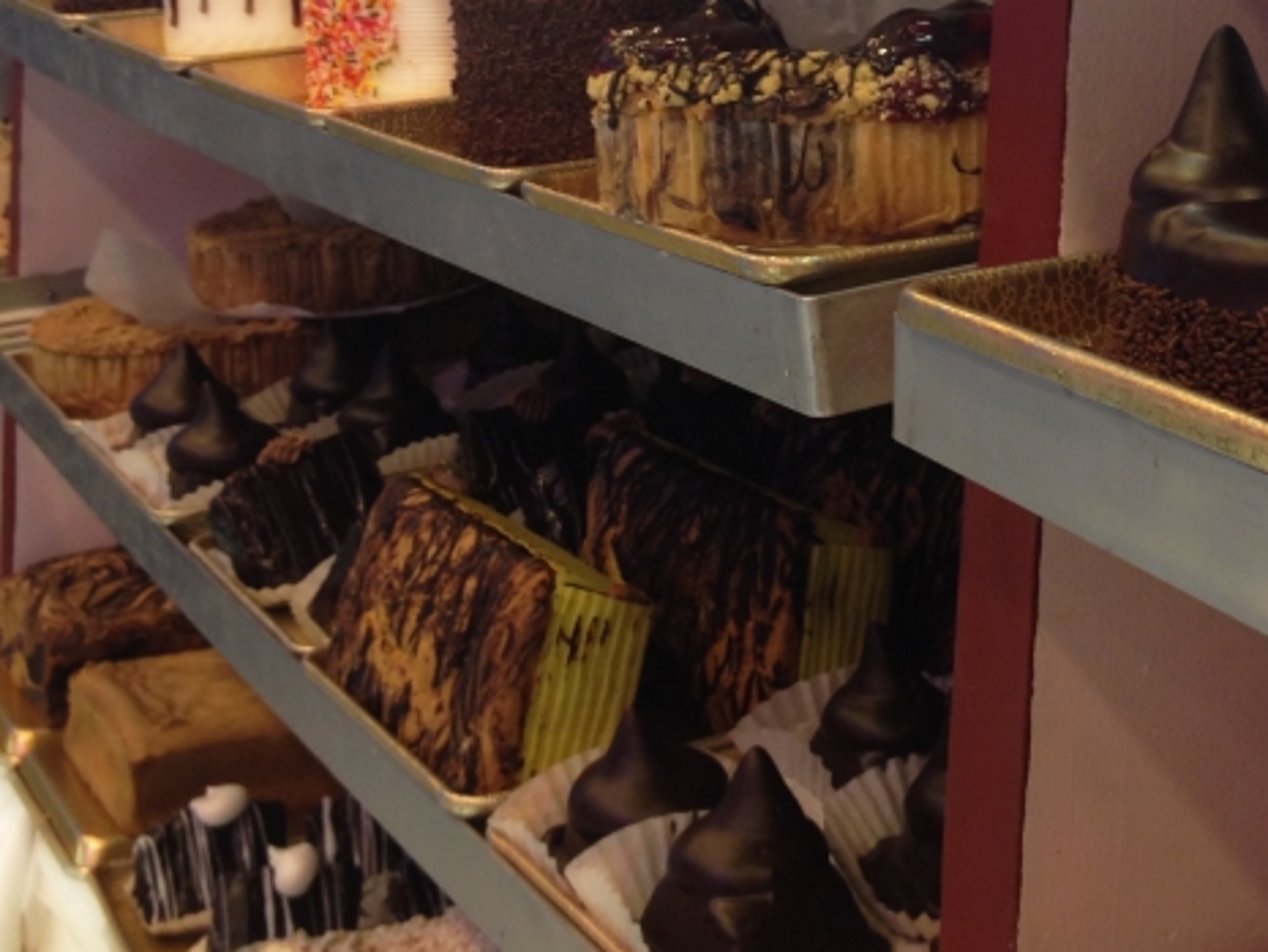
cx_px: 984
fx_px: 2821
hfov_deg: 25.0
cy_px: 131
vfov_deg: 18.9
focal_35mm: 77
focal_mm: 4.28
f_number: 2.4
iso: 64
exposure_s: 1/20
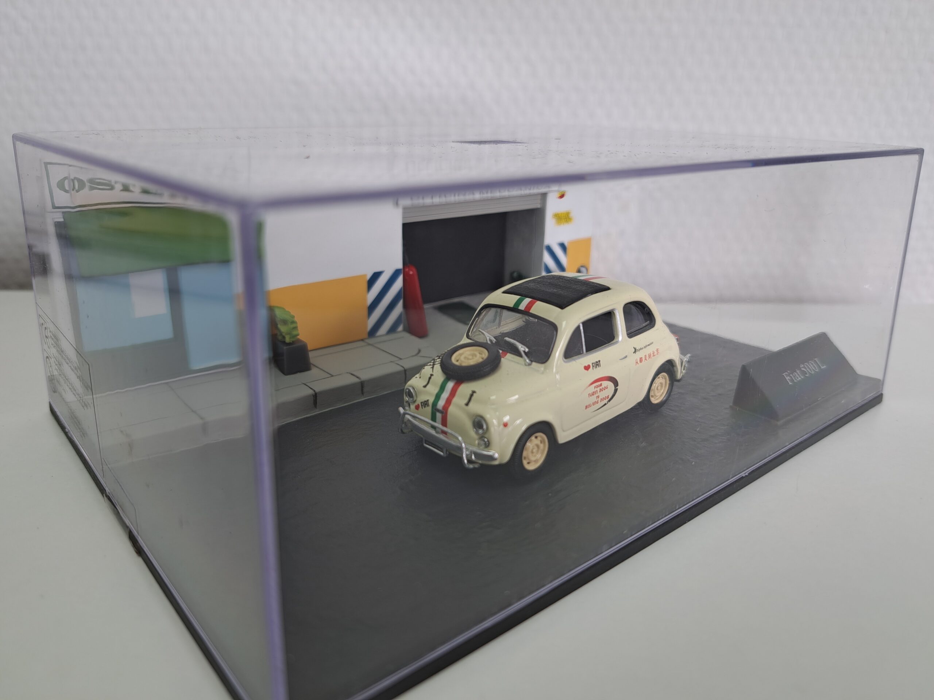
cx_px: 467
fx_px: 648
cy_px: 350
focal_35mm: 24
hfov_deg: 71.6
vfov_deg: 56.8
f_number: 1.8
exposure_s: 1/50
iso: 50
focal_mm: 5.23
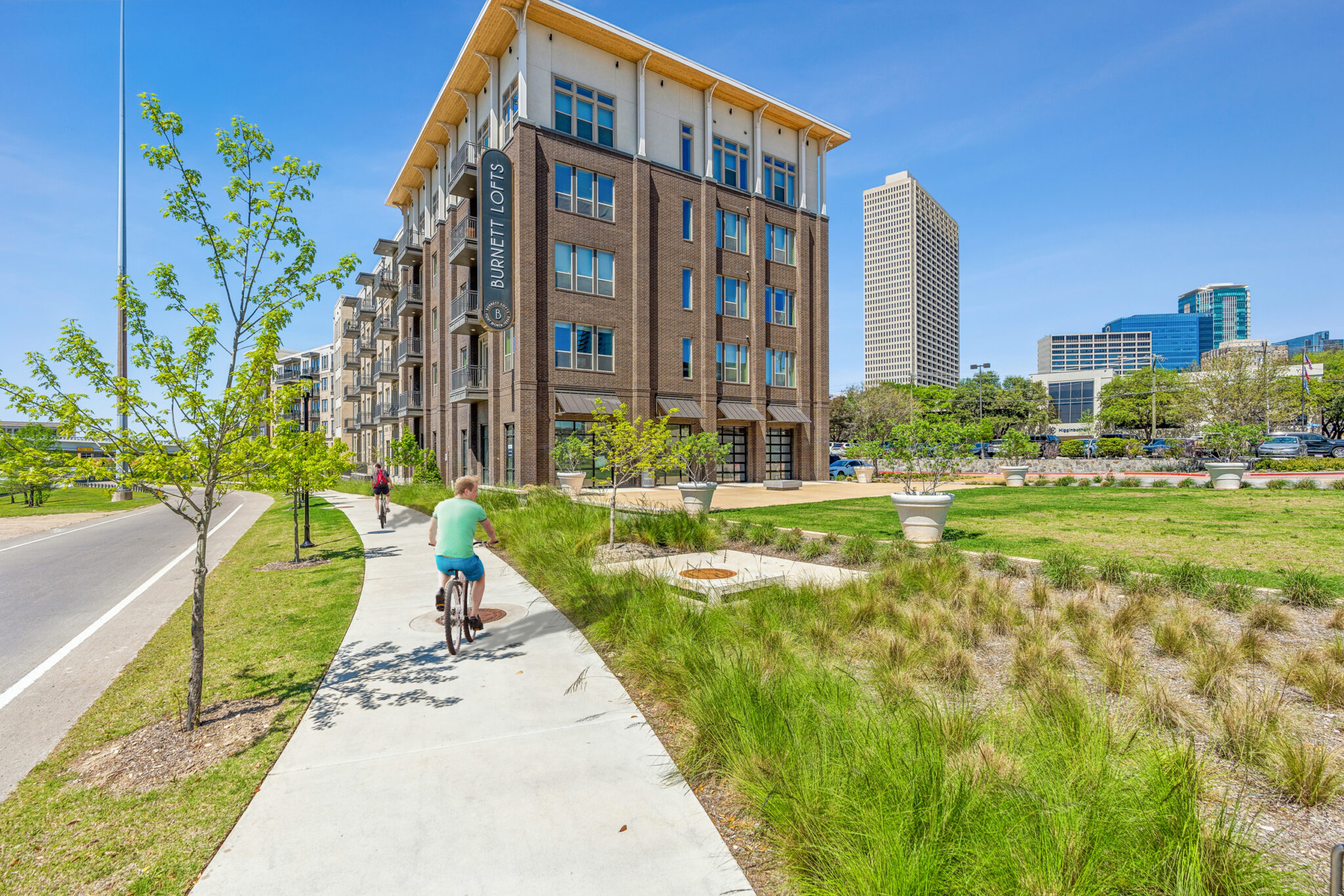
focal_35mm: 16
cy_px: 448
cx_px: 672
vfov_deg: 73.8
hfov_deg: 96.7
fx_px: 597
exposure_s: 1/640
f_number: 6.3
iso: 200
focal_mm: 16
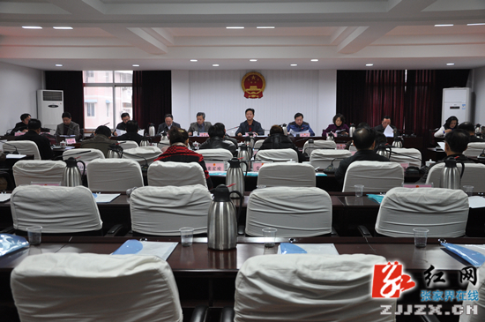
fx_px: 525
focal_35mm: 39
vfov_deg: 34.1
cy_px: 161
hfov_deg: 49.6
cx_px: 242
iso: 640
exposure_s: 1/25
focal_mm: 26
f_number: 5
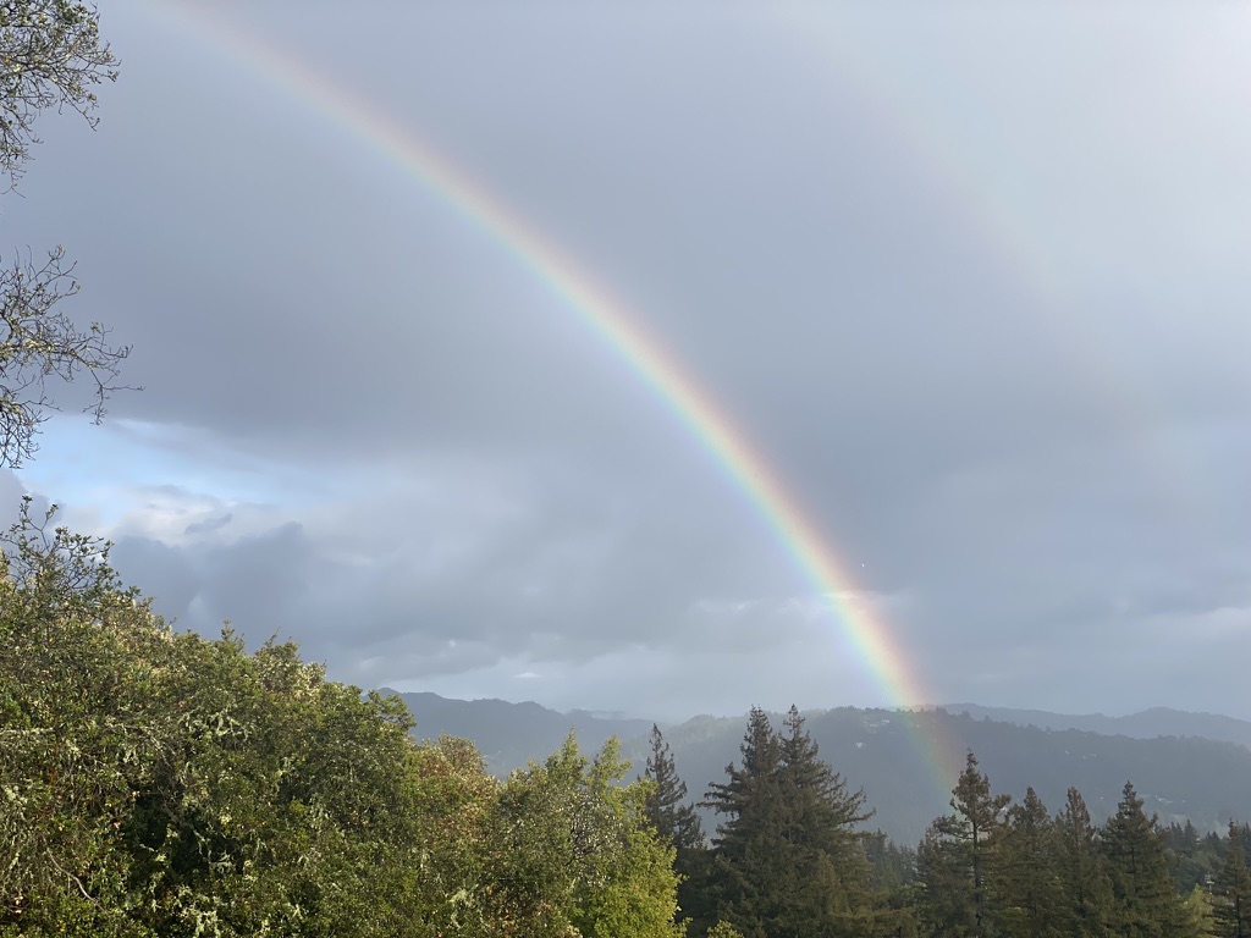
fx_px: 1879
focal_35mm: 52
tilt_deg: +8.6
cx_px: 626
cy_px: 469
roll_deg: +2.1
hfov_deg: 36.8
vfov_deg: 28.0
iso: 20
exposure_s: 1/959
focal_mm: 6
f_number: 2
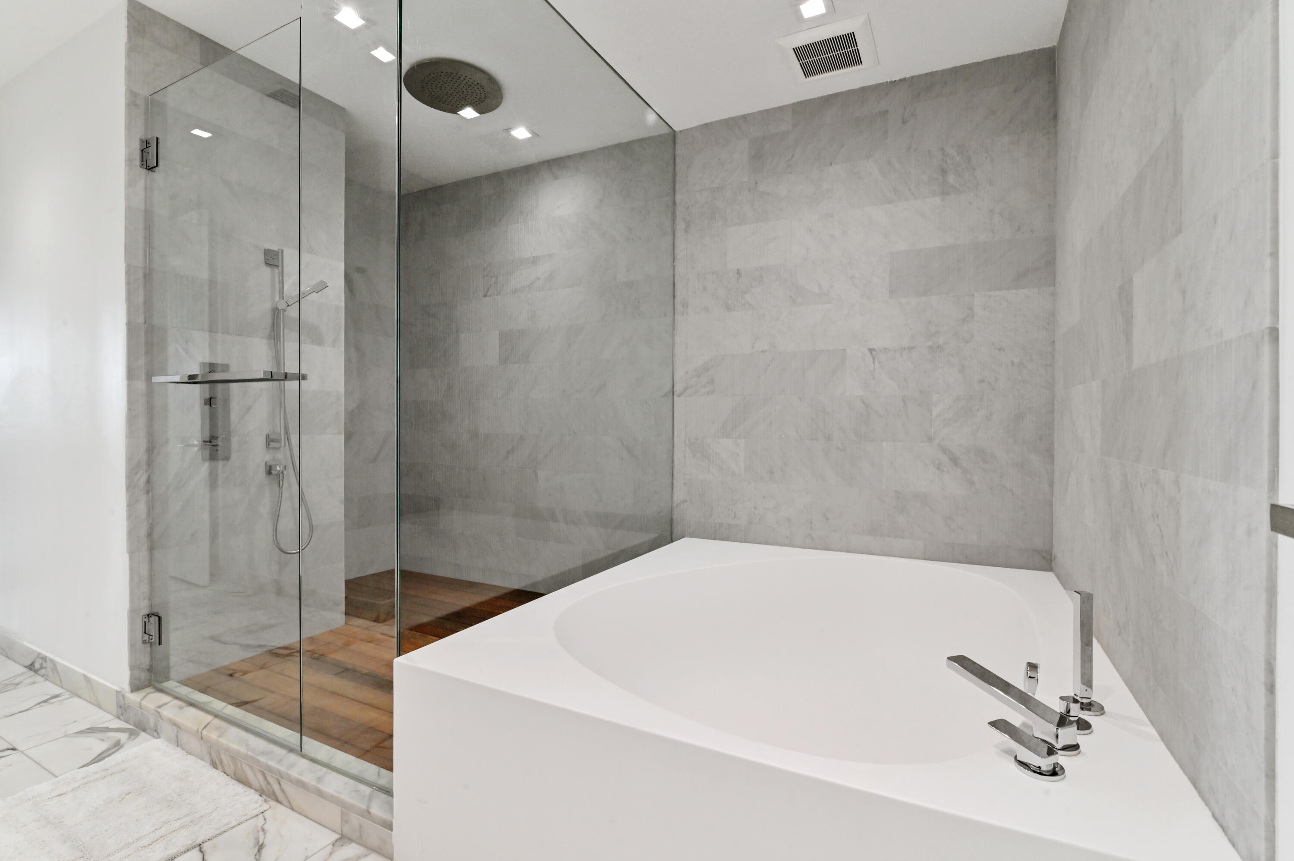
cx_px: 647
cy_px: 430
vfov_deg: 73.7
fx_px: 575
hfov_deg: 96.8
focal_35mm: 16
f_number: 11
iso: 1600
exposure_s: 1/25
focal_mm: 16
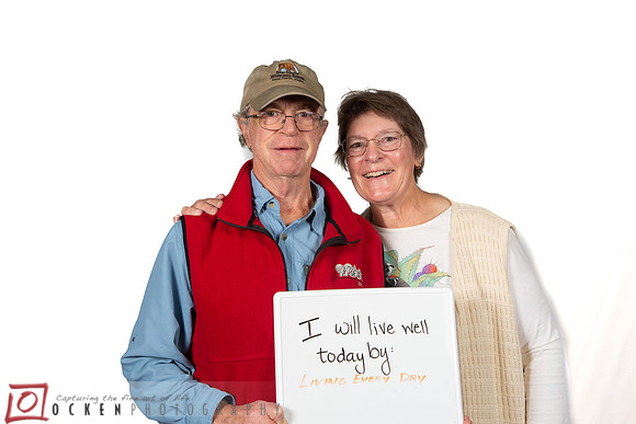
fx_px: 1152
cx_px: 323
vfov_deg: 20.9
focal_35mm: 65
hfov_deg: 30.9
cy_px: 200
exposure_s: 1/80
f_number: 8
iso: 800
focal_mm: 58
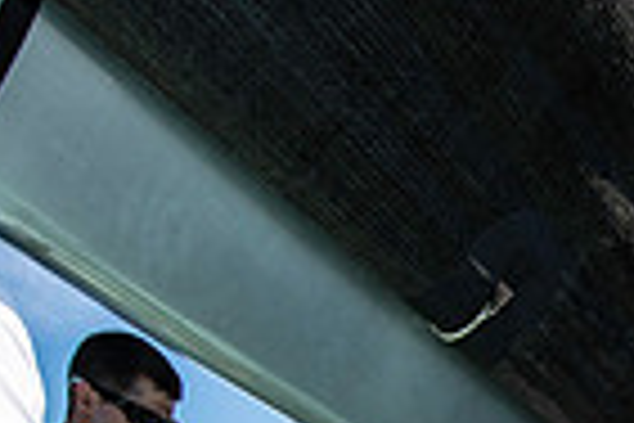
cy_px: 817
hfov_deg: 23.8
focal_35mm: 71
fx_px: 1250
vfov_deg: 15.7
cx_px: 895
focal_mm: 16
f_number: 5.6
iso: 250
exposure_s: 1/1600
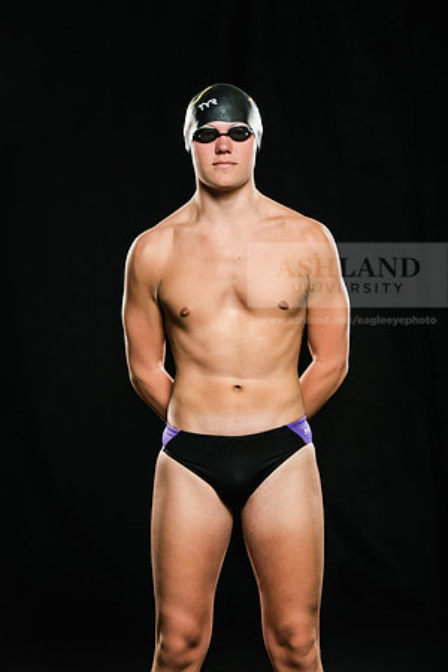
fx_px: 2165
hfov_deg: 11.8
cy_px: 336
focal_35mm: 116
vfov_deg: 17.6
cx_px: 224
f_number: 5.6
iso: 320
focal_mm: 116
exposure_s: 1/250
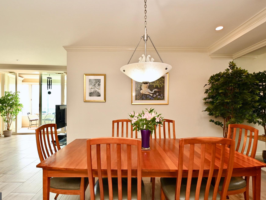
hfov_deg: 90.9
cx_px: 125
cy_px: 99
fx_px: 131
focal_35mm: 17
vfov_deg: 74.7
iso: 320
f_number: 7.1
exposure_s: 1/40
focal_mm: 10
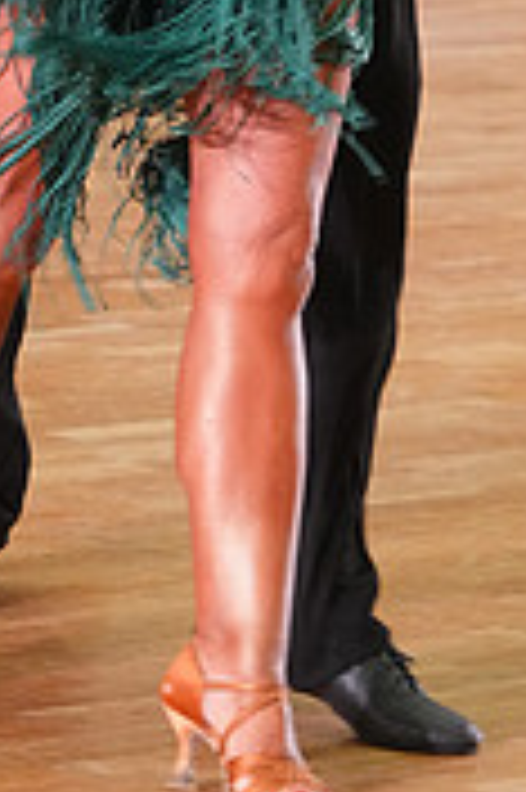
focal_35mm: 423
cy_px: -328
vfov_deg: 4.8
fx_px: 9288
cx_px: 124
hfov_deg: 3.2
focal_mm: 128
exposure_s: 1/200
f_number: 5.6
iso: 4000
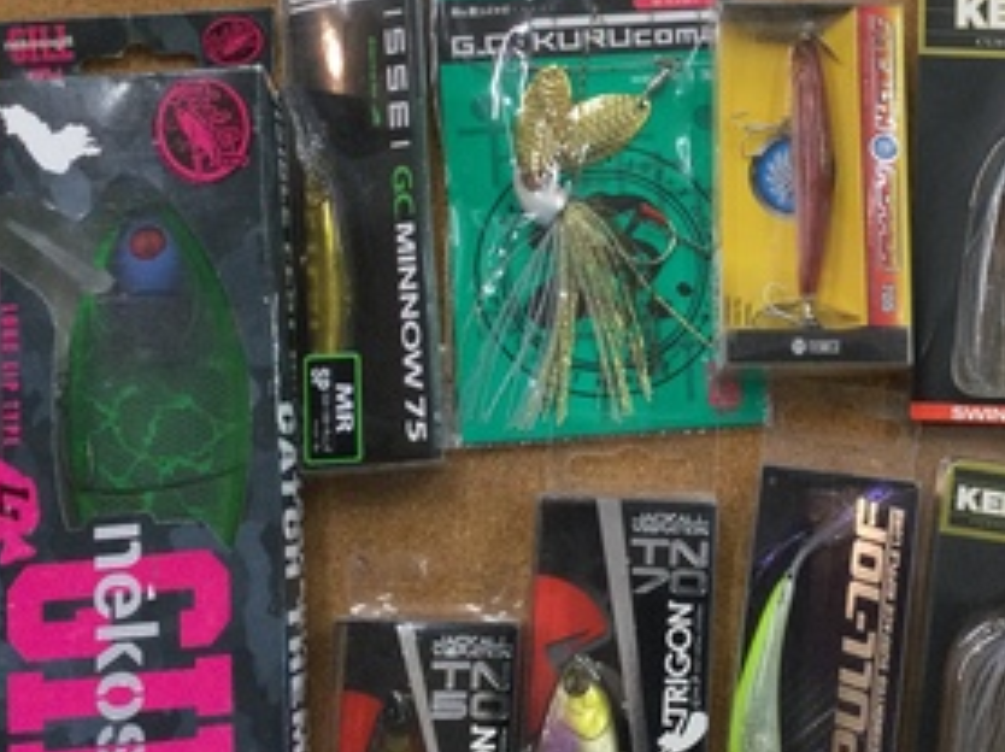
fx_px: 1944
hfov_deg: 28.7
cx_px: 716
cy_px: 213
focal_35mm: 67
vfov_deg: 21.8
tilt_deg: -79.4
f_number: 2.4
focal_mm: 3.3
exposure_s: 1/30
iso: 40
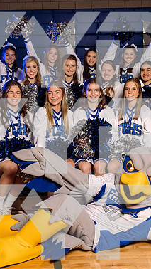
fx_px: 377
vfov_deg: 39.2
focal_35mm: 53
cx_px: 85
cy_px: 136
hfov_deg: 22.6
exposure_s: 1/160
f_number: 10
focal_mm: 33
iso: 400
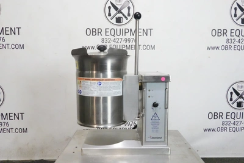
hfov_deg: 58.7
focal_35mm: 32
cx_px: 122
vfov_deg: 41.1
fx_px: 217
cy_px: 82
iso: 5000
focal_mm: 11.76
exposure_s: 1/40
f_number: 9
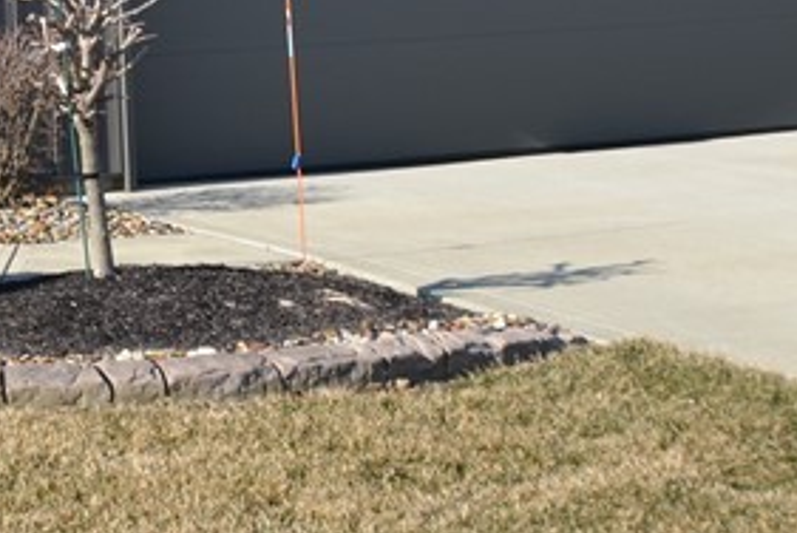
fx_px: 3080
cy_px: -232
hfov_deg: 14.4
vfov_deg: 9.6
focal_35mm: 139
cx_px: -85
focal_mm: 24
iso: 100
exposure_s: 1/160
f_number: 6.3
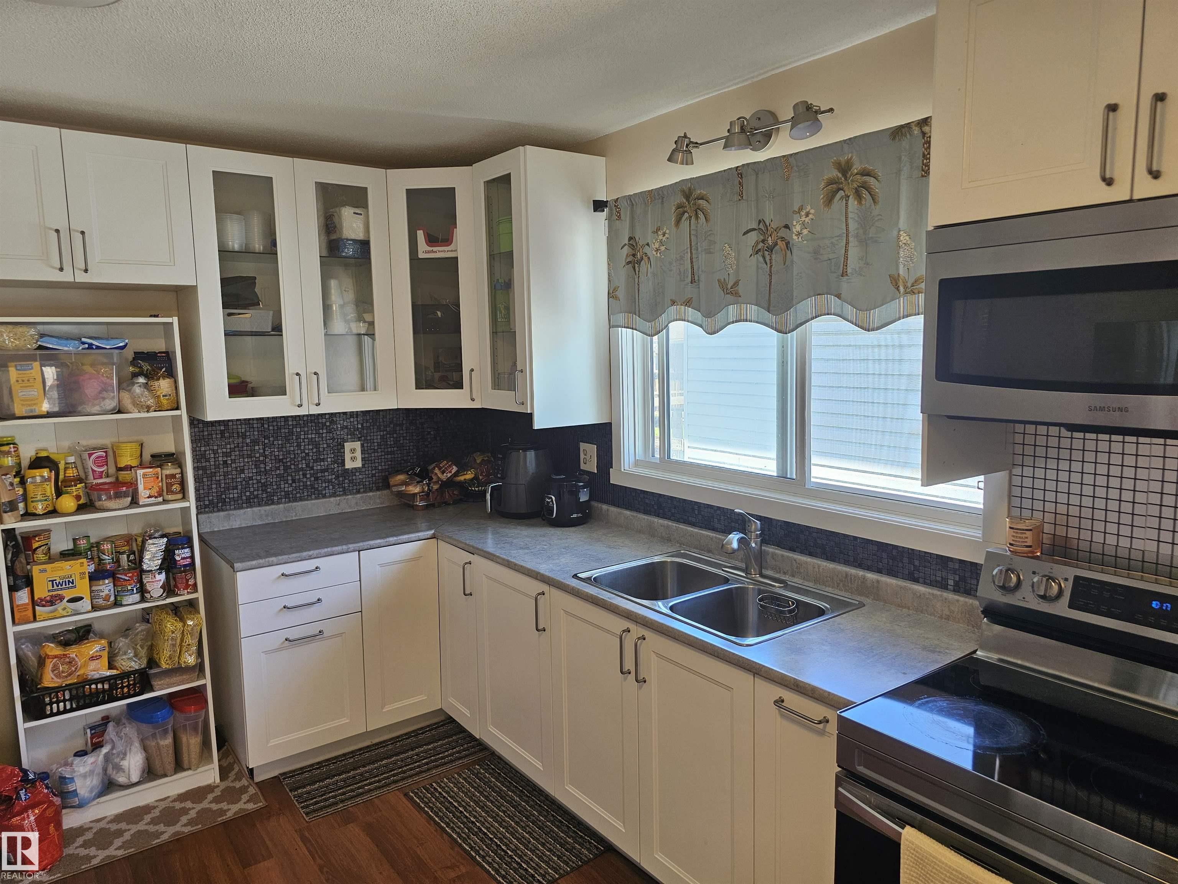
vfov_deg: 58.9
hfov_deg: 73.9
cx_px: 589
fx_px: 783
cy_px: 442
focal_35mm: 23
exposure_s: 1/120
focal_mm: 6.3
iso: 80
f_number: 1.7
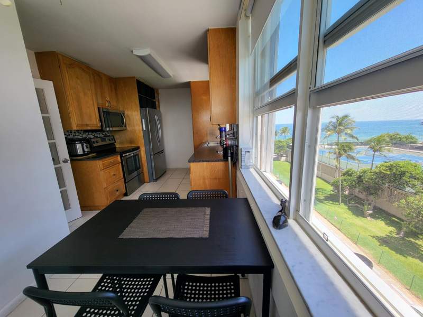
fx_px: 159
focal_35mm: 13
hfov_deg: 106.2
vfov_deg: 89.9
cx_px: 212
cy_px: 158
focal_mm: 1.74
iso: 40
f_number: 2.2
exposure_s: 1/120
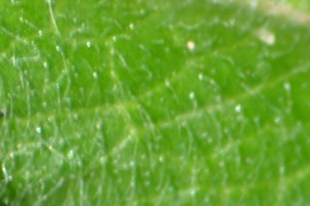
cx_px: -56
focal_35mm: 1291
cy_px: 242
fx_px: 11111
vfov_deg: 1.1
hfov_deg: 1.6
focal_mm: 300
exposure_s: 1/125
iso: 110
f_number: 8
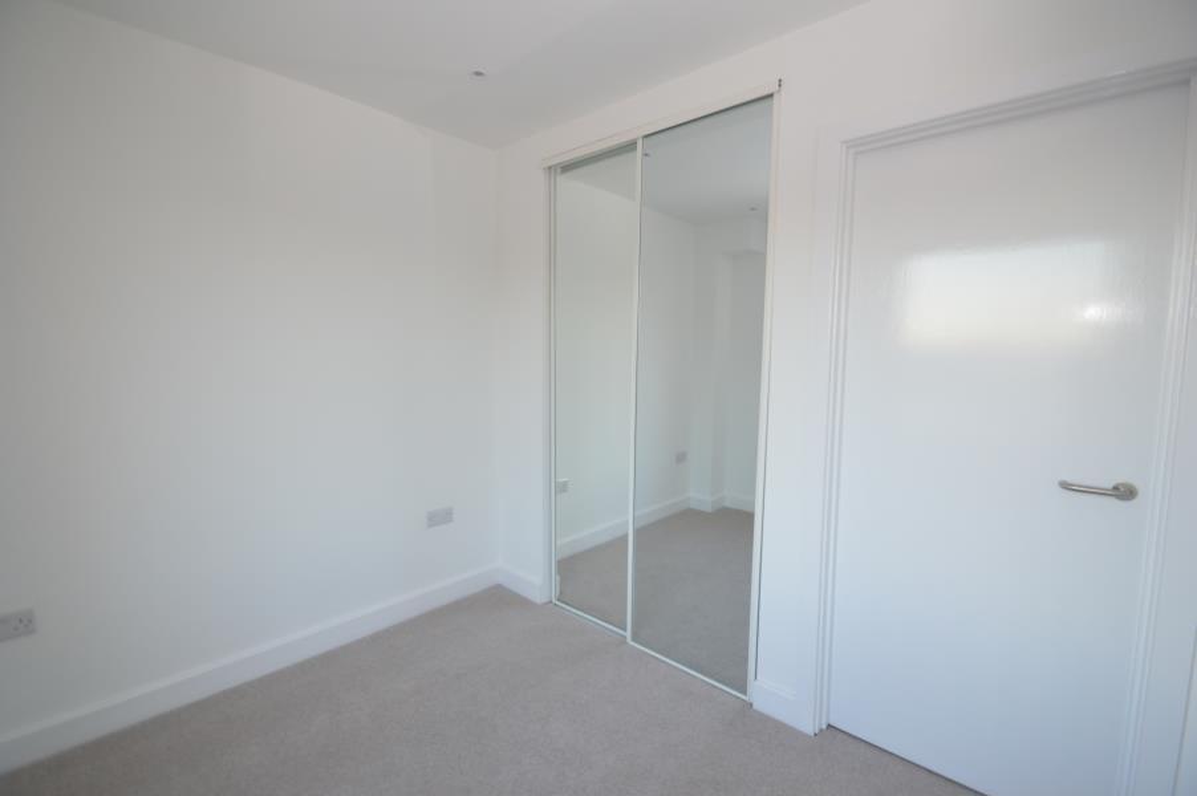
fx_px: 498
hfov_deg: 100.4
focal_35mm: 15
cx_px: 598
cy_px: 398
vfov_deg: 77.2
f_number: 4
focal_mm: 10
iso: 400
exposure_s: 1/60
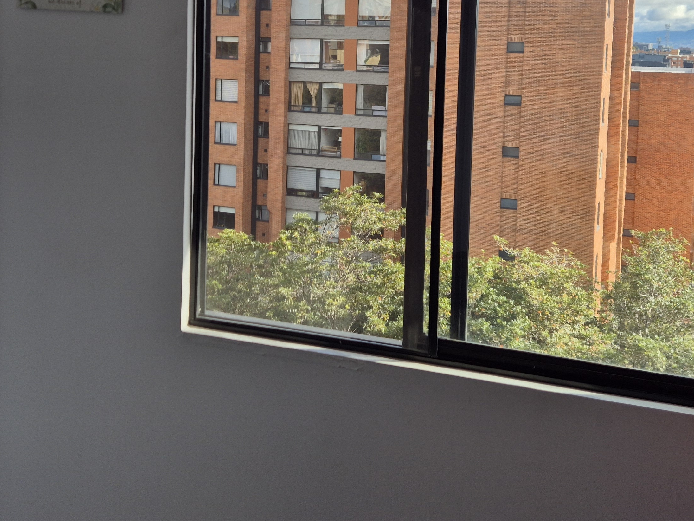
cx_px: 333
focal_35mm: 42
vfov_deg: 33.4
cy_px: 105
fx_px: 842
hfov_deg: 44.8
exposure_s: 1/772
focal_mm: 5.4
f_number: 1.8
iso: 25
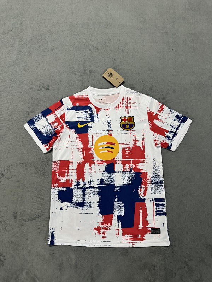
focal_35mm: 24
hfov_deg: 56.8
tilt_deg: -80.5
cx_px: 106
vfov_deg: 71.6
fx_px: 196
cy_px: 141
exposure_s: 1/100
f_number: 1.78
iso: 200
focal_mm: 6.76
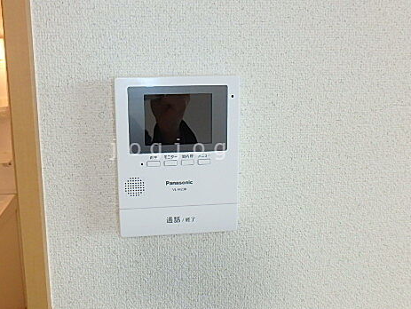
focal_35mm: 29
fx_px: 345
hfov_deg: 61.2
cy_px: 149
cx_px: 170
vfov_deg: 48.3
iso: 320
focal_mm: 3.7
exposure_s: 1/30
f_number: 6
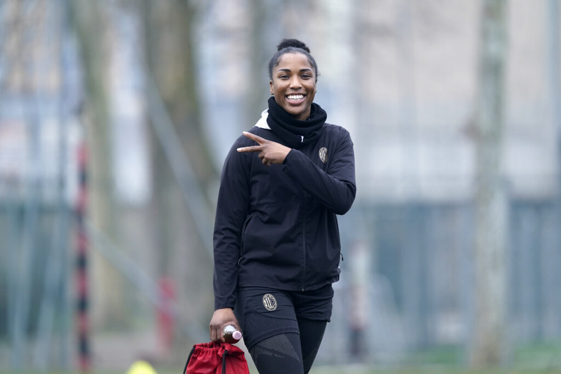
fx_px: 6545
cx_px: 280
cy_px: 187
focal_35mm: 420
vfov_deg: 3.3
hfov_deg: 4.9
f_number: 4
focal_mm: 420
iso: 1000
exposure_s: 1/1250
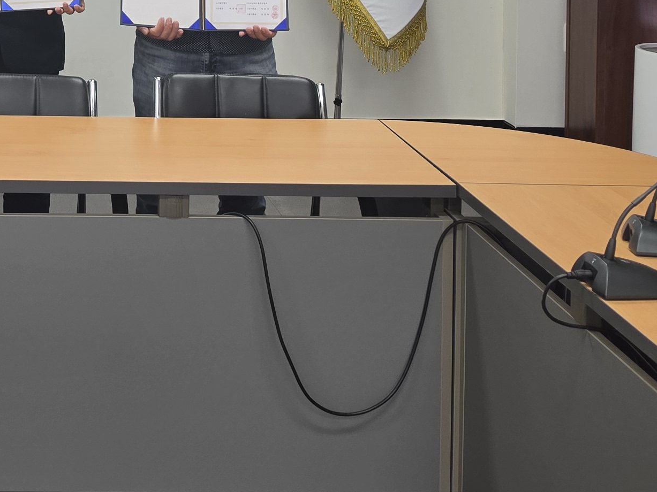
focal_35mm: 75
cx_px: -20
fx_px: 1423
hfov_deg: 24.6
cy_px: -144
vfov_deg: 18.3
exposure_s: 1/120
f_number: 1.4
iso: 50
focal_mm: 6.5
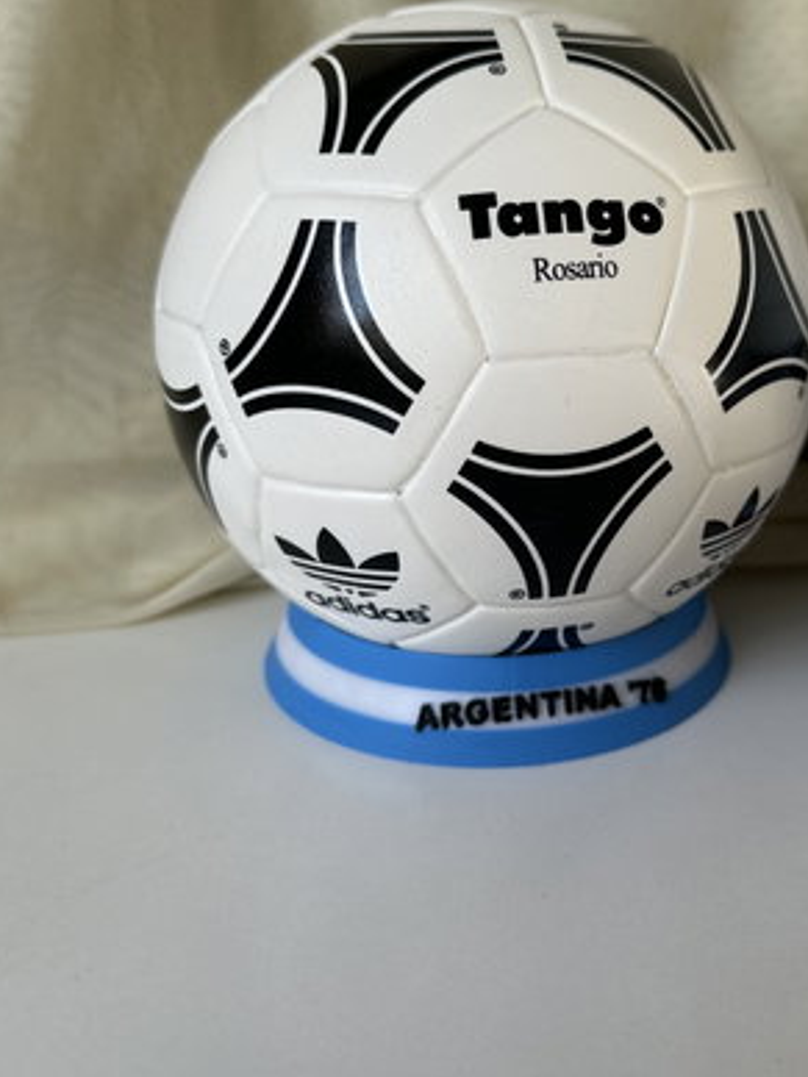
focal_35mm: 33
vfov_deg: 54.9
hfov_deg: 42.3
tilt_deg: -13.4
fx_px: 1027
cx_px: 541
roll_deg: -0.7
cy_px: 421
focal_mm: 6.86
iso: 64
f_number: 1.78
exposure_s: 1/198
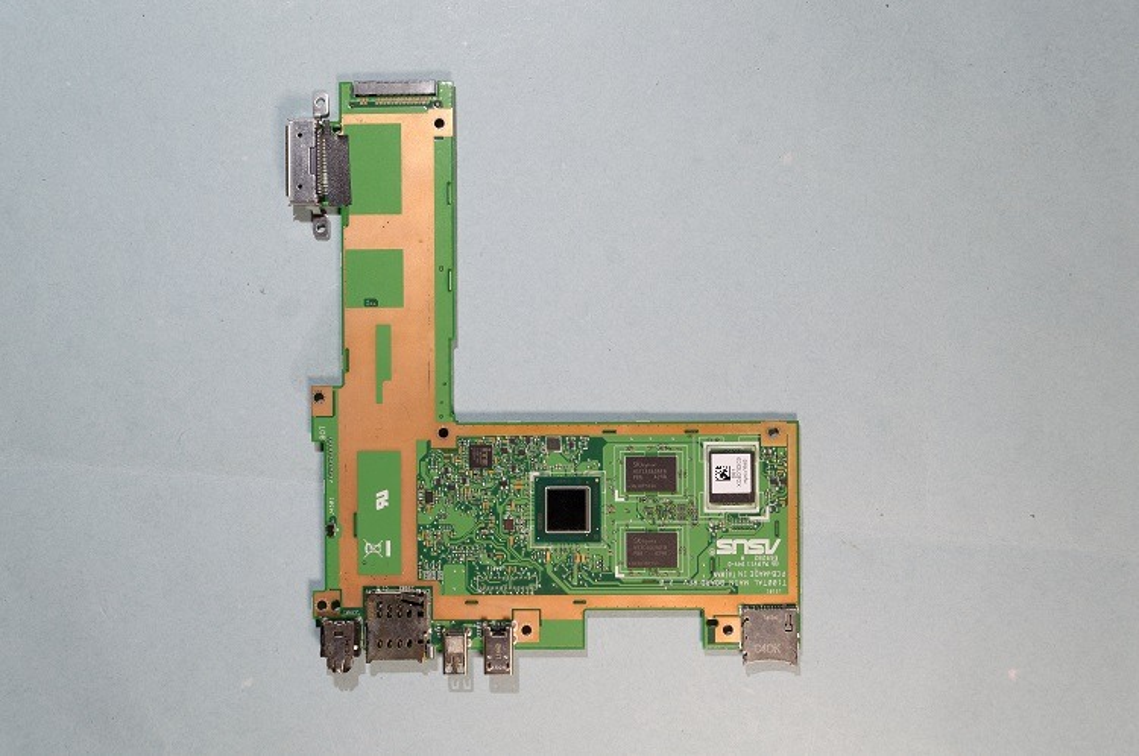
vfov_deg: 36.8
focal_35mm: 36
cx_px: 570
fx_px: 1138
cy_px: 378
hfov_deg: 53.2
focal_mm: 24
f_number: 8
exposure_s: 1/8
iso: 100
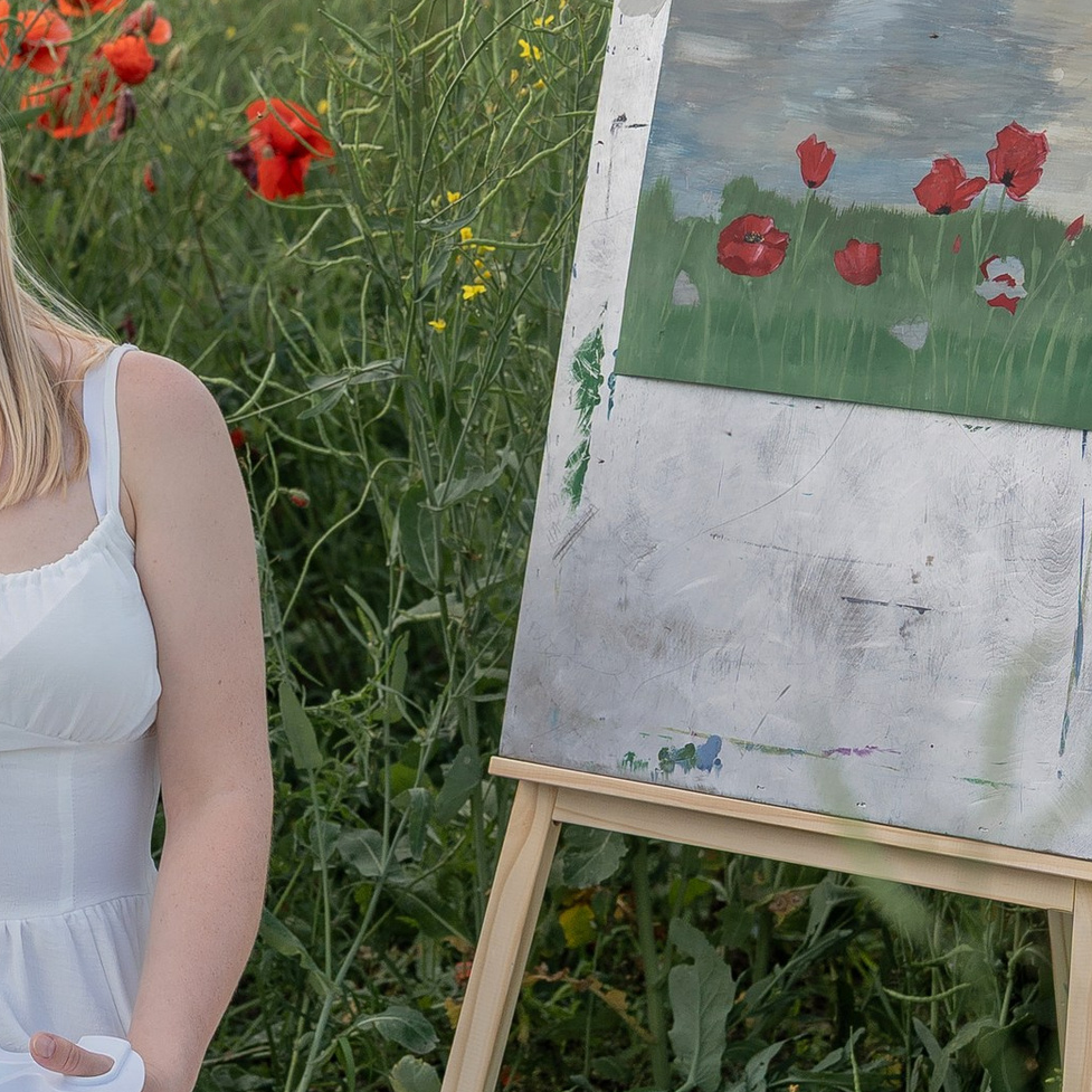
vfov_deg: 11.1
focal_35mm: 157
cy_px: 107
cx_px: 76
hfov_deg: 11.1
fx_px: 5603
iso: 125
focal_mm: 47
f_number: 3.2
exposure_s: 1/800
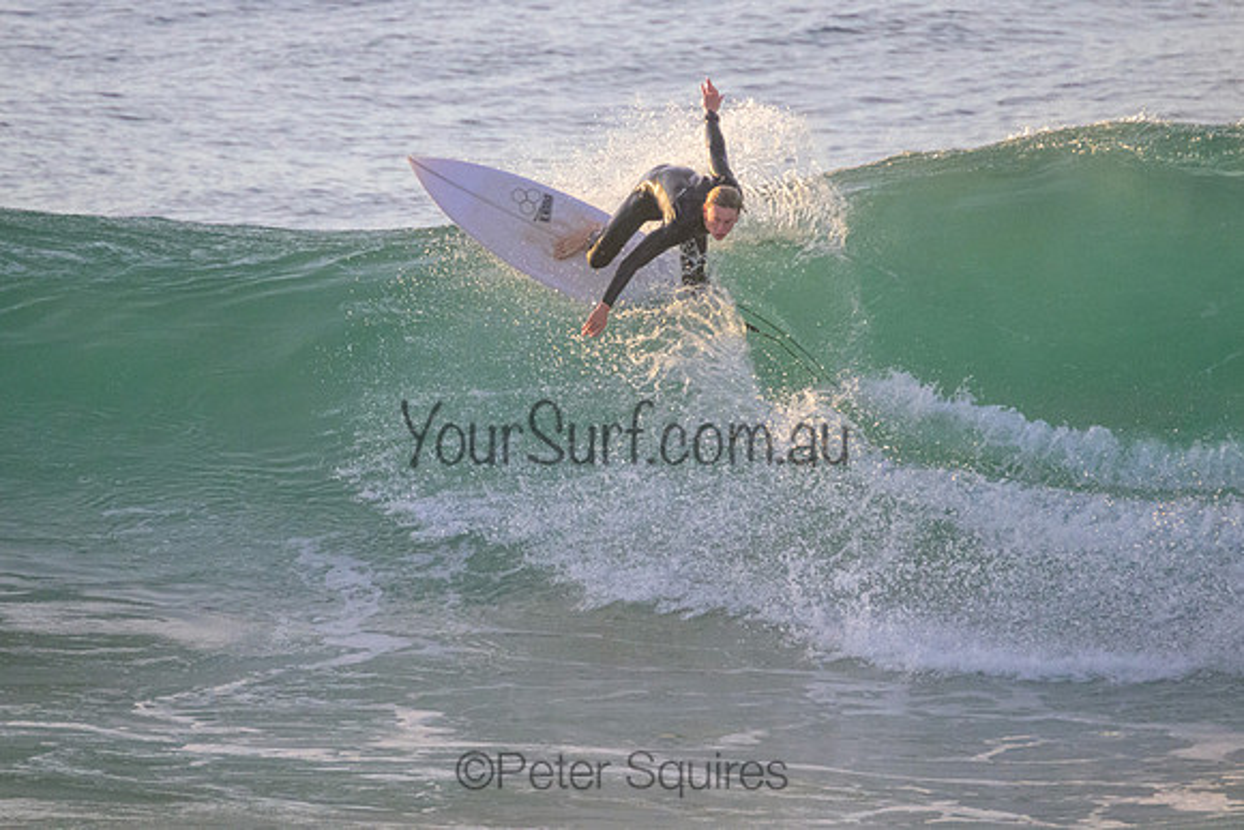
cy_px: 289
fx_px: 36035
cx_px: 543
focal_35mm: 1043
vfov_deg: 1.3
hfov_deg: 2.0
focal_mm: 800
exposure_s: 1/1600
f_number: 11
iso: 4000
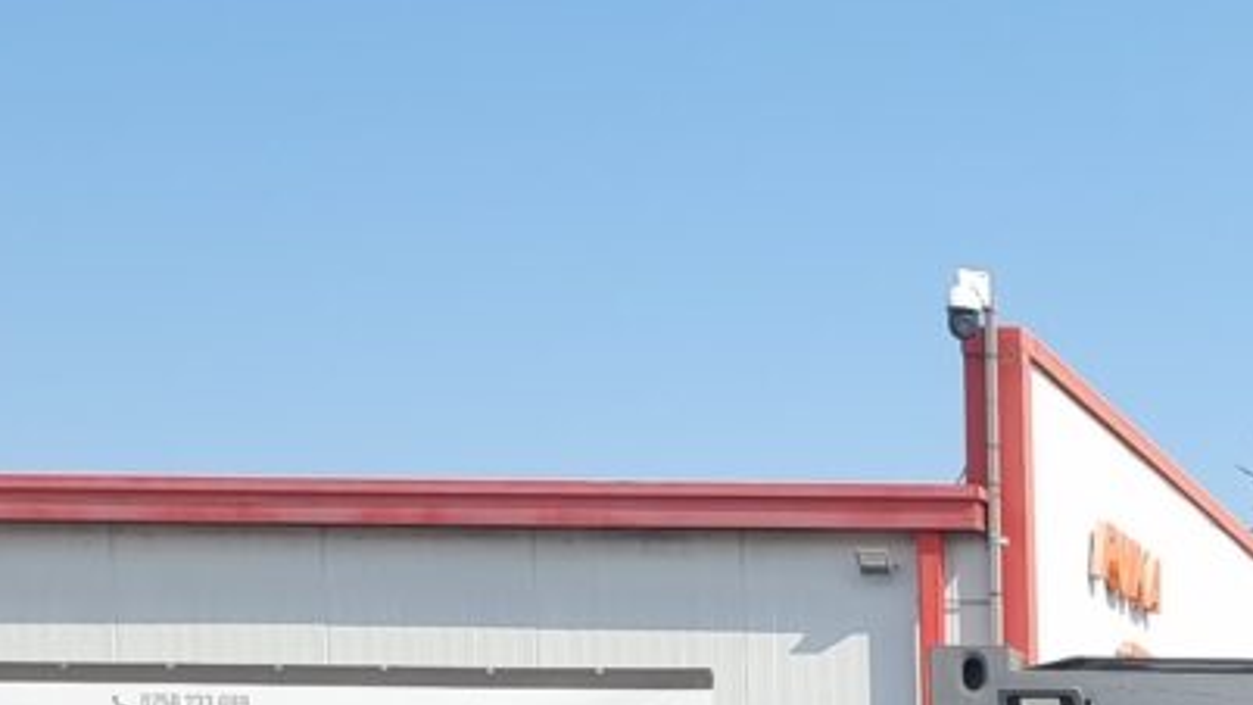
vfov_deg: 10.7
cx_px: 2007
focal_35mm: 104
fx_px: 3455
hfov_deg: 17.8
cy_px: 1363
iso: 50
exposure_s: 1/646
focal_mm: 6.7
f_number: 1.8
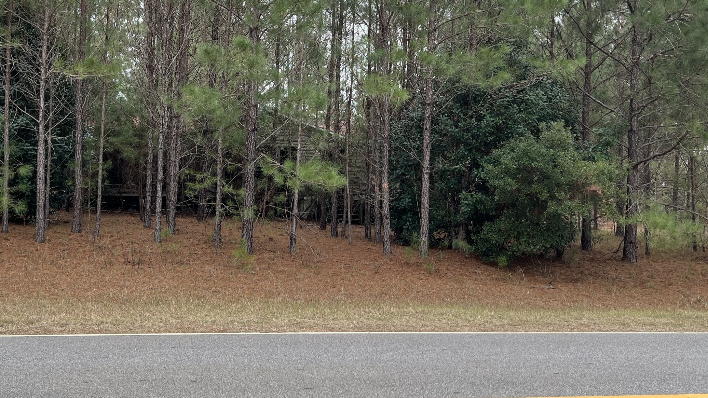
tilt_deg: +5.0
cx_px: 290
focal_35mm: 42
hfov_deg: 48.1
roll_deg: -1.6
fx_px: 788
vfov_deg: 28.1
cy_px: 124
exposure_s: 1/125
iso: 32
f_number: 1.5
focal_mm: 5.7
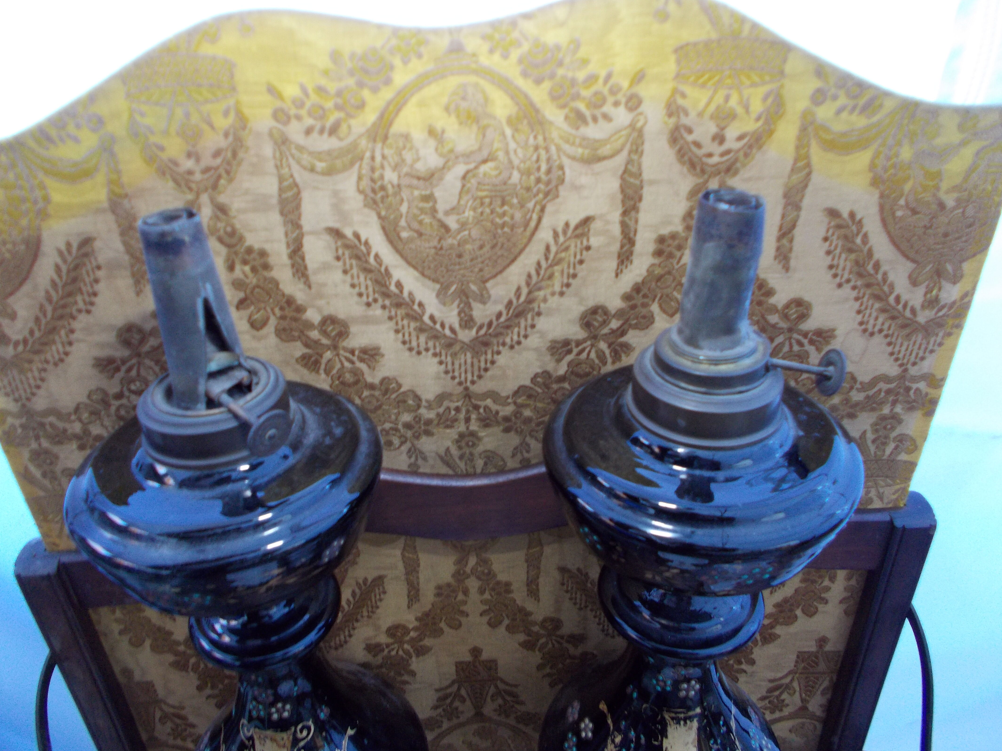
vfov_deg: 49.7
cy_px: 378
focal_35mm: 28
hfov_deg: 63.4
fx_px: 810
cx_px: 481
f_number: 3.2
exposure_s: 1/25
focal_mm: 4.6
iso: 200
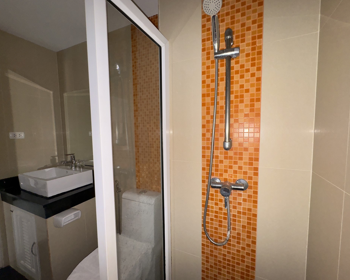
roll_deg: +0.5
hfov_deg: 96.8
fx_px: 155
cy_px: 143
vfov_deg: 84.0
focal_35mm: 15
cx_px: 178
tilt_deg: -4.1
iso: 125
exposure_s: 1/40
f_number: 2.2
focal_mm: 2.22
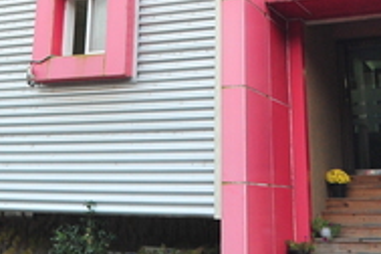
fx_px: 667
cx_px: 200
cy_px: -71
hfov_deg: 31.9
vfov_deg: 19.9
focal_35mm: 63
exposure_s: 1/100
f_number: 4
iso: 1600
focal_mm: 17
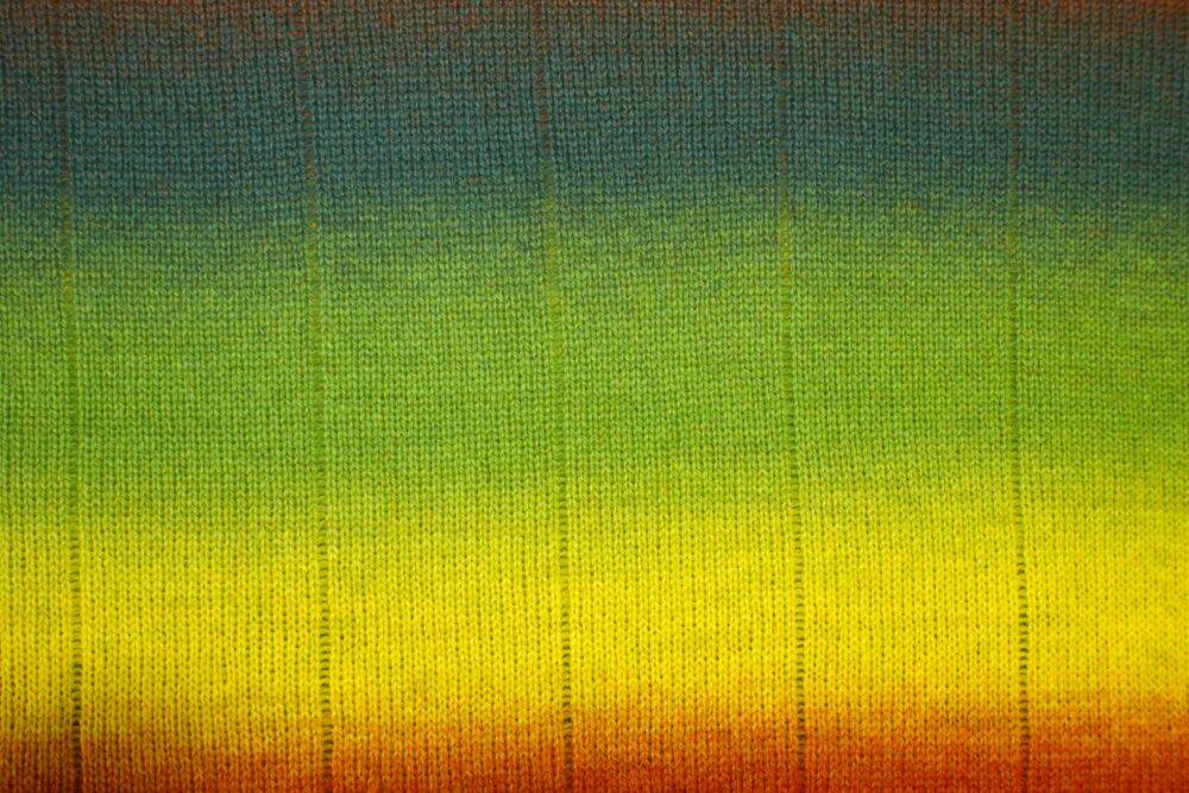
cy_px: 396
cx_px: 594
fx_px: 1486
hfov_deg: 43.6
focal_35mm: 45
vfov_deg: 29.9
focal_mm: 30
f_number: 5.6
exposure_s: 1/60
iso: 400
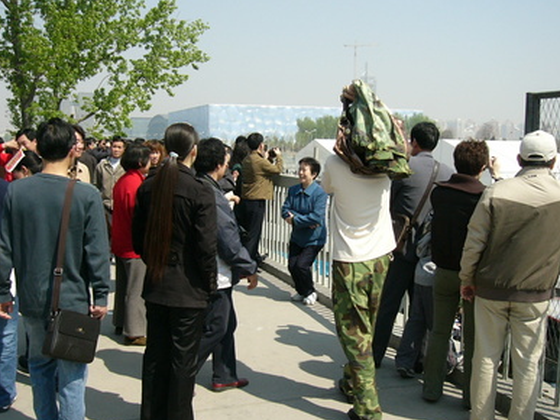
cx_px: 265
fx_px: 615
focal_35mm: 38
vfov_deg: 37.7
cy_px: 215
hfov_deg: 49.0
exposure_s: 1/200
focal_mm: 5.8
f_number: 8
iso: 100
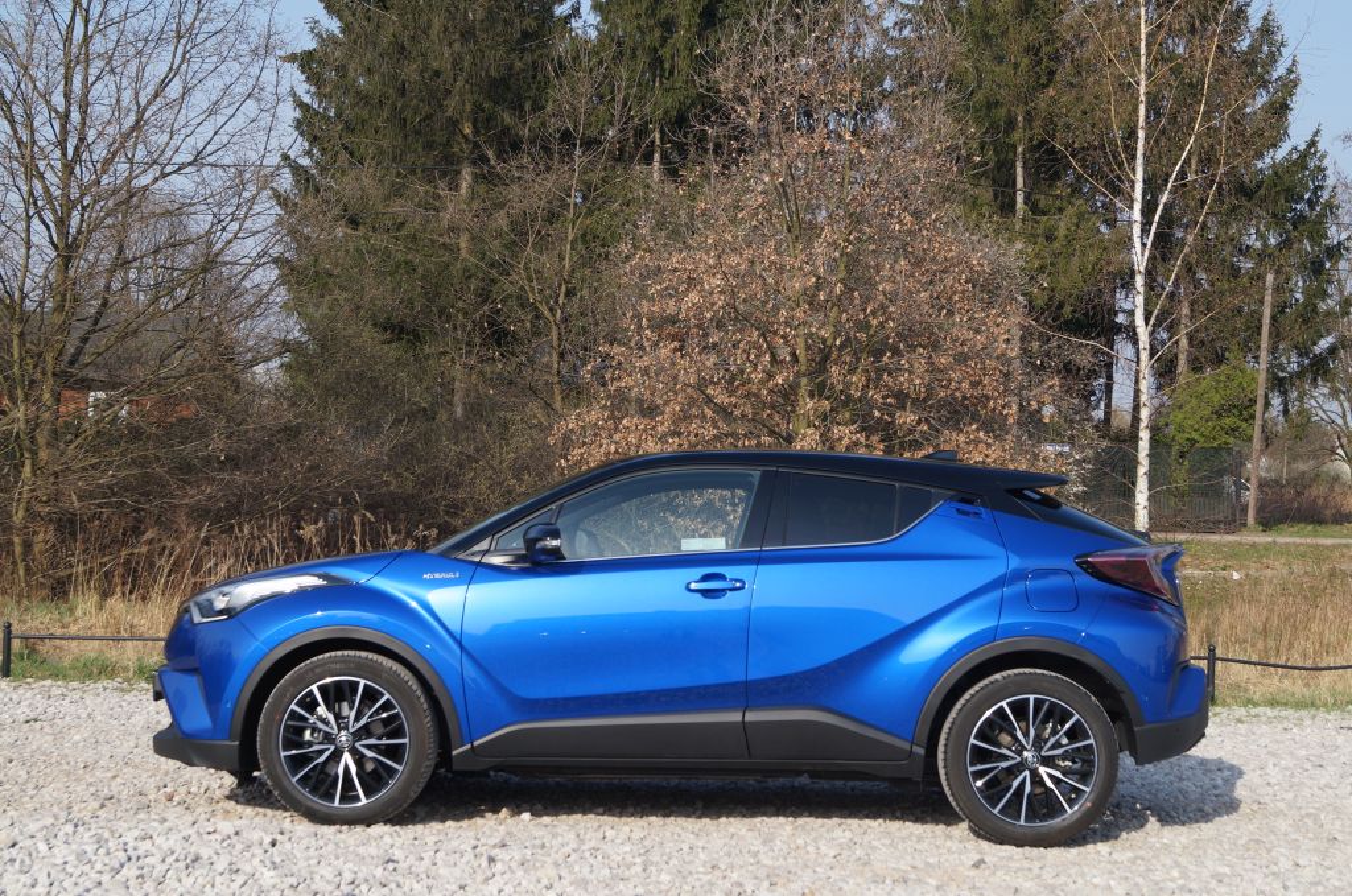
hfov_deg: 37.9
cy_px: 448
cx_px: 676
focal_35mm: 52
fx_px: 1968
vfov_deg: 25.7
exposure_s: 1/200
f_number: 8
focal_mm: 35
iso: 100
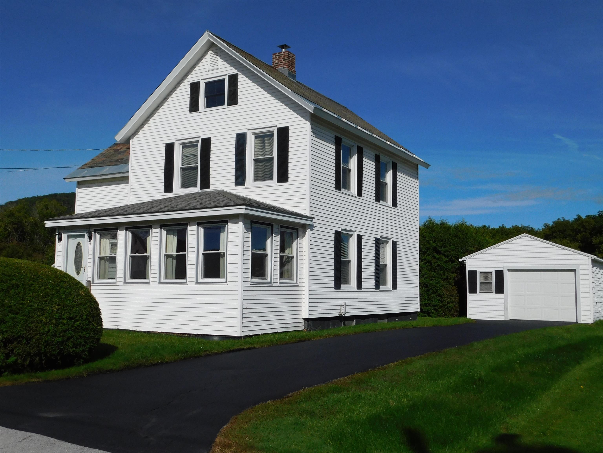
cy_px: 226
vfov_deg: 39.7
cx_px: 302
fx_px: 627
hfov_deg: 51.4
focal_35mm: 36
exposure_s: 1/1000
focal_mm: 6.3
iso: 125
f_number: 7
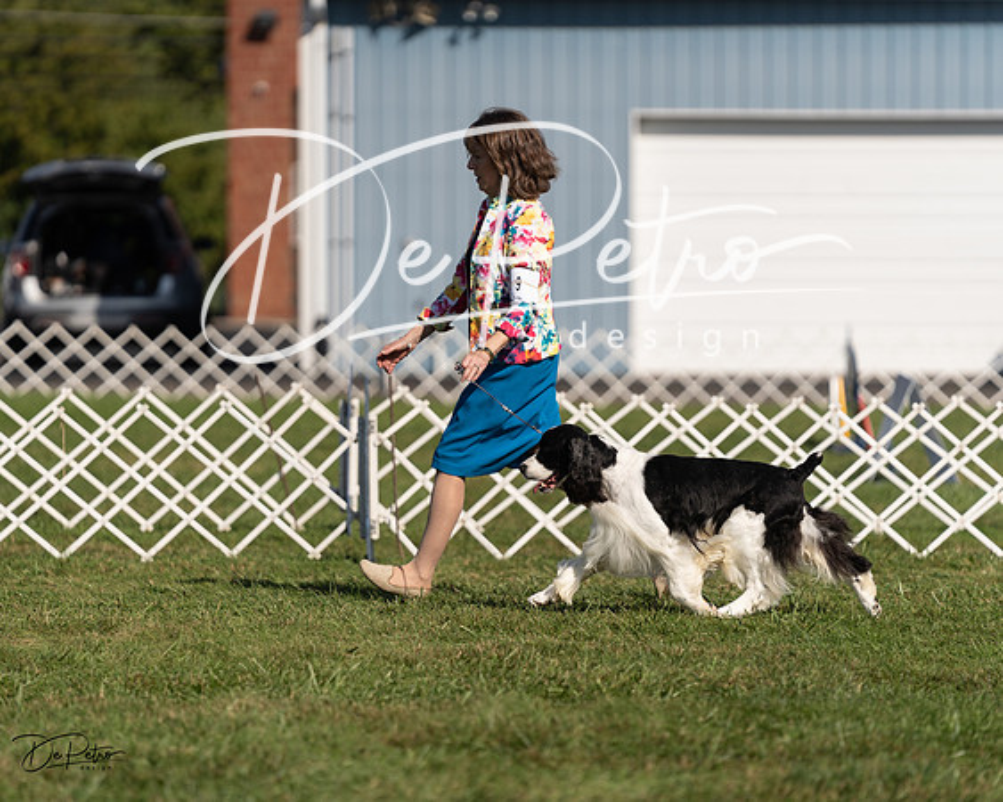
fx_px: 6684
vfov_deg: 6.9
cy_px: 401
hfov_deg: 8.6
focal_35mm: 225
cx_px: 502
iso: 100
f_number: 3.2
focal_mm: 200
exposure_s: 1/2500
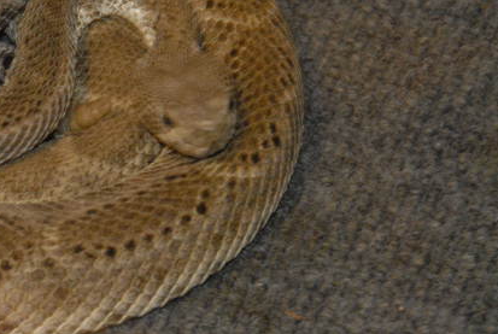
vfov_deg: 7.6
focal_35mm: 180
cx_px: 63
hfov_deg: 11.3
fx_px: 2494
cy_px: 72
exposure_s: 1/30
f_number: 5.6
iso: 1600
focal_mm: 62
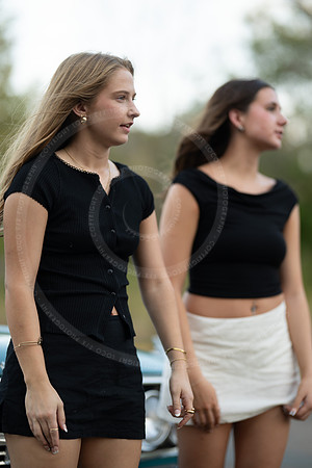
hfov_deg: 16.1
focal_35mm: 85
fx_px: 1105
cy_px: 234
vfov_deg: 23.9
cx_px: 156
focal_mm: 85
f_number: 1.4
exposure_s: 1/640
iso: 125
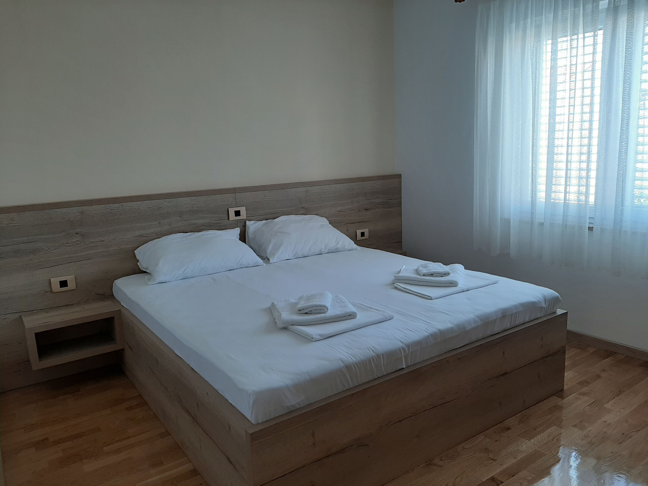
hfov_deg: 67.3
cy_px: 243
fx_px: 487
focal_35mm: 26
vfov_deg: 53.1
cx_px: 324
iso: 50
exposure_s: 1/50
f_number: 1.7
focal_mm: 3.93
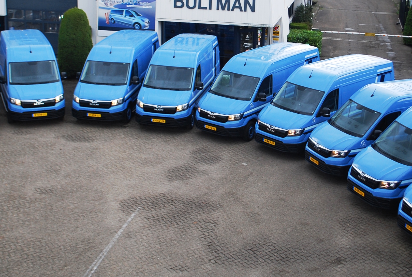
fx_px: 677
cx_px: 223
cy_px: 74
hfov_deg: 33.9
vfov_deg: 22.9
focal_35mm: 59
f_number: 4
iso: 200
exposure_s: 1/60
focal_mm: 22
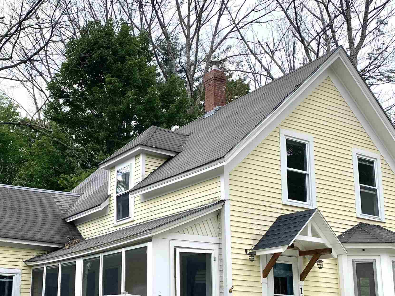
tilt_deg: +9.0
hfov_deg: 39.0
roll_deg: -1.3
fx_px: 548
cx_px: 122
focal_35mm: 48
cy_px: 208
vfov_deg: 29.9
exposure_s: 1/1748
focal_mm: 4.25
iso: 25
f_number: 1.8
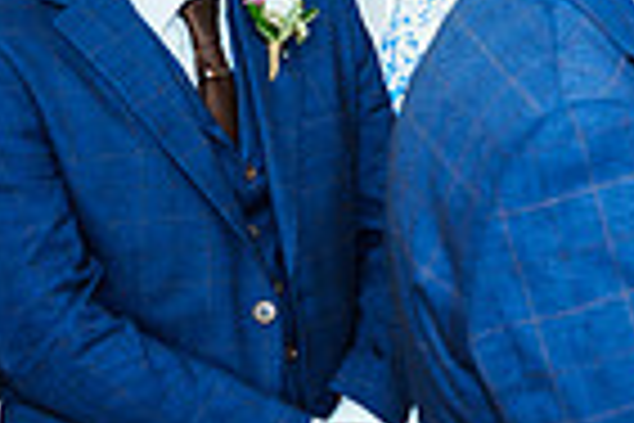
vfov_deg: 11.4
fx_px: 2096
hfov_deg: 14.6
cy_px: -4
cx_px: 1221
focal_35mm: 119
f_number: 4.5
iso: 640
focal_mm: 28
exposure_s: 1/60
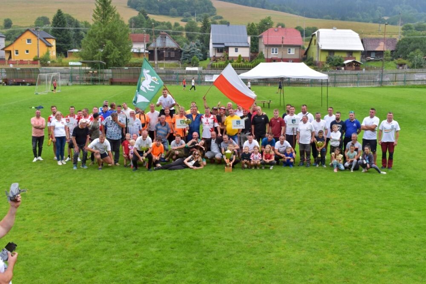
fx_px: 444
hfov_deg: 51.3
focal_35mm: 38
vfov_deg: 35.5
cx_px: 213
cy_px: 142
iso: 640
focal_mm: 25
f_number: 8
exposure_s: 1/250
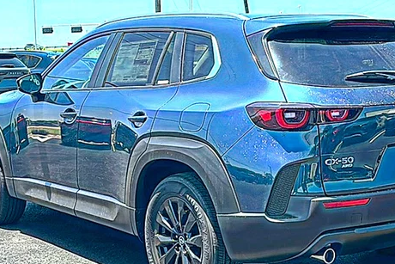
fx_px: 626
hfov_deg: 35.0
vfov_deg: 23.8
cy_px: 142
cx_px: 228
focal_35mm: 57
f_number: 1.78
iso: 80
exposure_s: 1/1618
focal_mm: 6.86
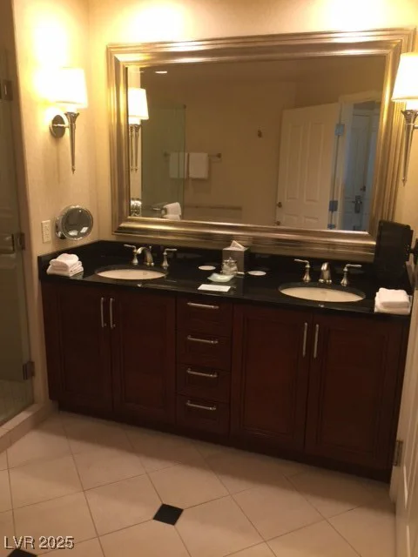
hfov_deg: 48.2
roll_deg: -0.5
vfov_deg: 61.7
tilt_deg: -13.1
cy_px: 278
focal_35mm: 29
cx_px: 209
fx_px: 467
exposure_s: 1/15
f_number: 2.2
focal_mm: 4.15
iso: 40
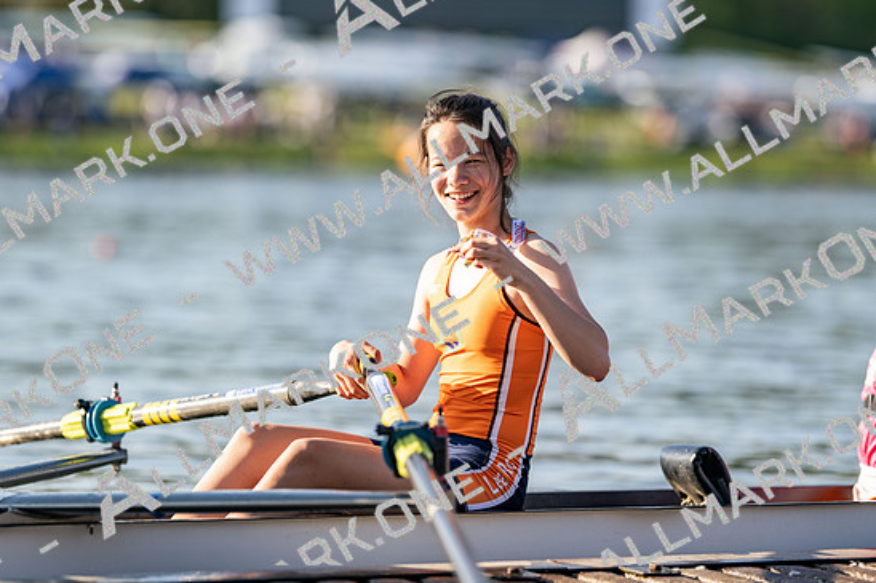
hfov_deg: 14.4
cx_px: 422
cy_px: 292
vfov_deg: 9.6
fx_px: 3478
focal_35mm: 143
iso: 64
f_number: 1.8
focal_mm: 135
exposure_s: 1/2000
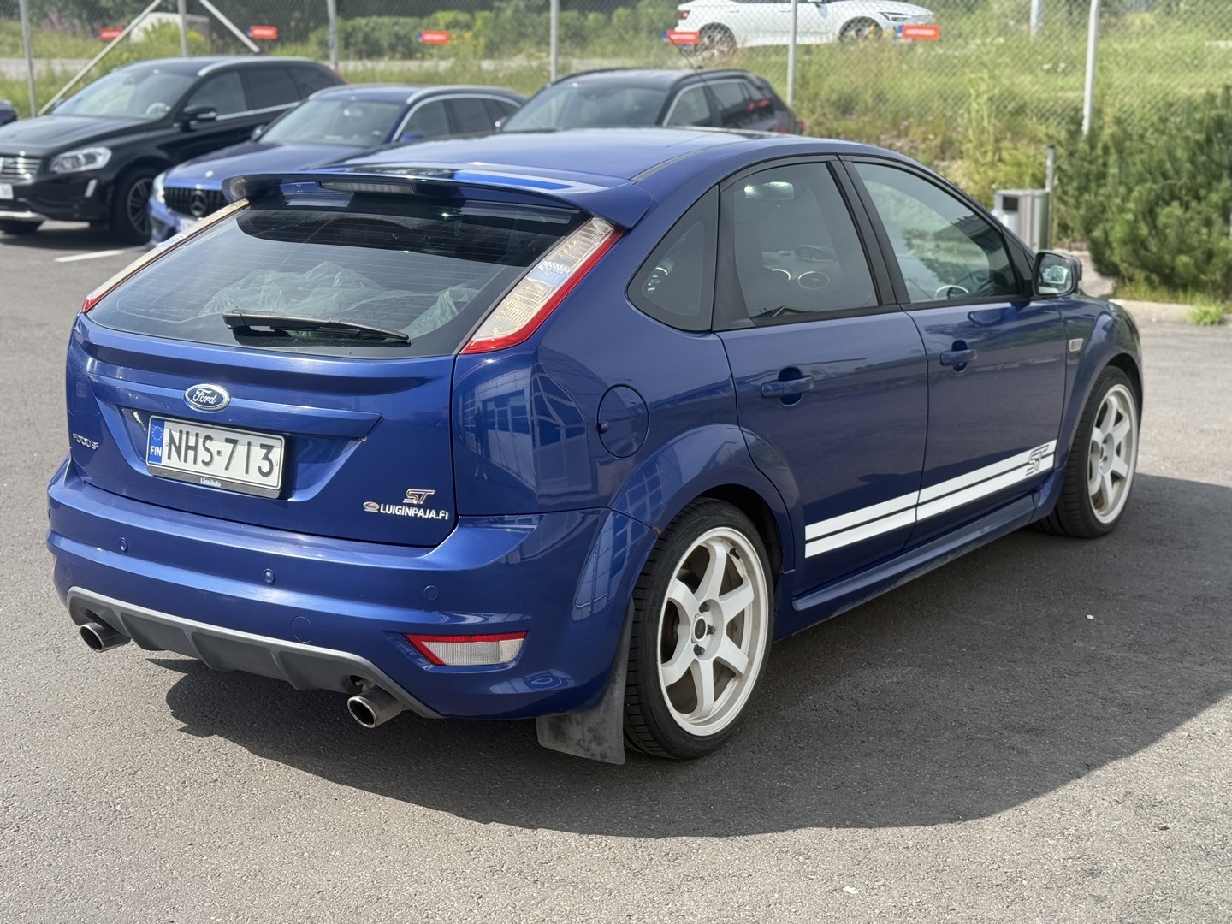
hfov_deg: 39.7
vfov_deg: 30.3
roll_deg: -1.3
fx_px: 1708
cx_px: 616
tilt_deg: -13.1
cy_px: 462
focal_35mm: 48
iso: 100
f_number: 1.78
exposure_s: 1/2208
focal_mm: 6.76
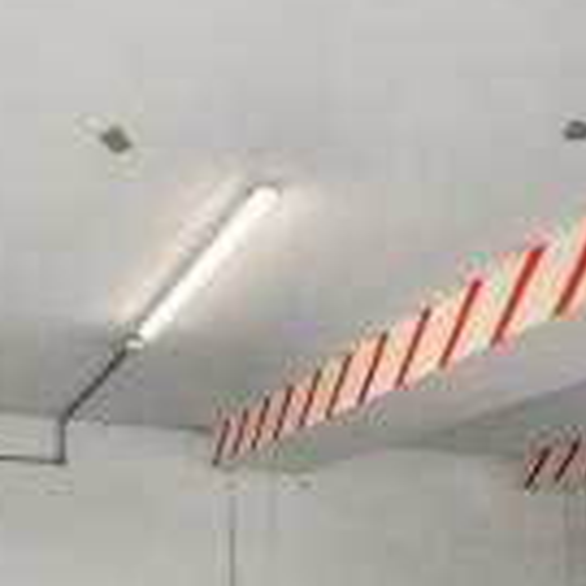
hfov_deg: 37.5
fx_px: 862
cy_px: 593
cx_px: 308
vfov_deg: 34.1
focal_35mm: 45
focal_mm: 10
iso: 160
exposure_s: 1/25
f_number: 8
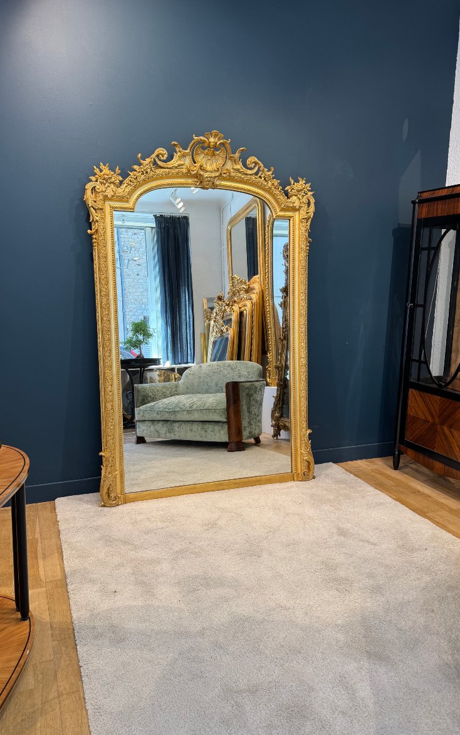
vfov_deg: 70.4
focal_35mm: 26
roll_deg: -1.2
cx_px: 211
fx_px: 521
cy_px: 363
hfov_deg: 47.6
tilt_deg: -9.4
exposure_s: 1/160
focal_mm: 6.76
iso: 64
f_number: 1.78
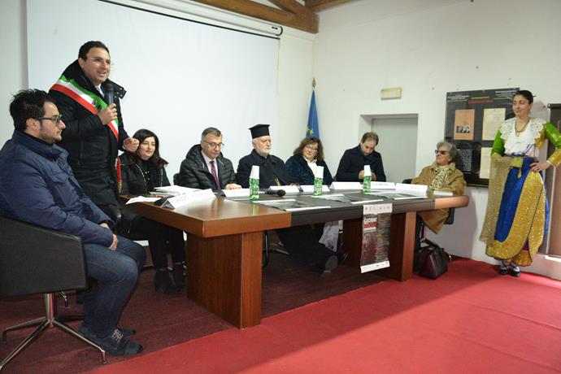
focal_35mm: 27
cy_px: 187
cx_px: 280
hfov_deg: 67.4
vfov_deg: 47.9
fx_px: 421
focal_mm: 18
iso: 3200
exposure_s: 1/60
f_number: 3.5
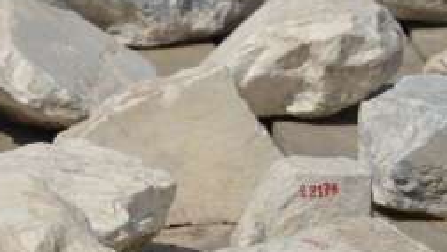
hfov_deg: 3.2
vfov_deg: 1.8
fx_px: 7897
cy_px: 85
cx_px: 142
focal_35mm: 666
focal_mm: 200
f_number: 13
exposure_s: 1/320
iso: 100
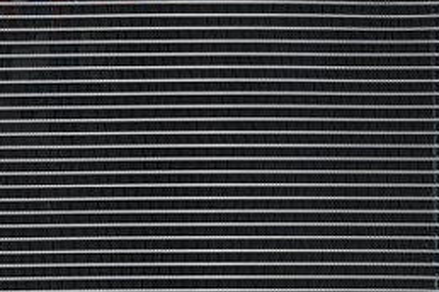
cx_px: 46
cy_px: 187
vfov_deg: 15.7
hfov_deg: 22.8
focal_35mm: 87
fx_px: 1063
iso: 360
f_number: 4.2
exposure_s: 1/40
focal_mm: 25
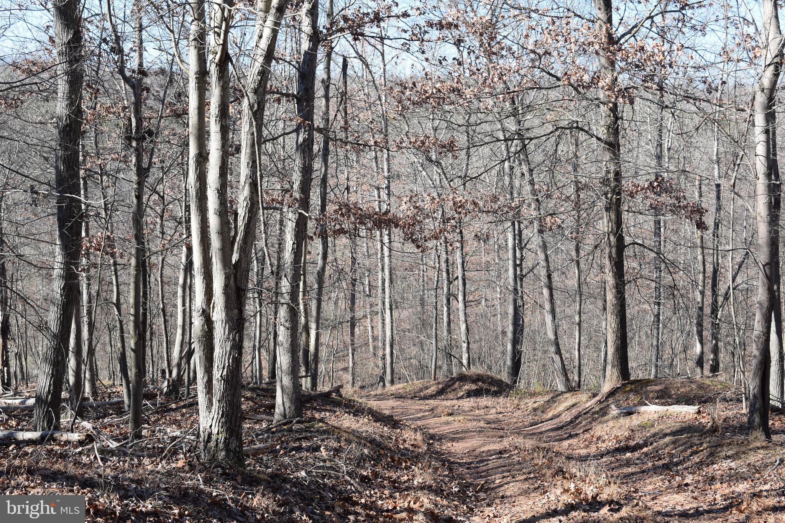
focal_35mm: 52
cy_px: 262
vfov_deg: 25.7
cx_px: 392
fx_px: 1145
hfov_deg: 37.9
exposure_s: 1/250
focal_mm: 35
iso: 280
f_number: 8
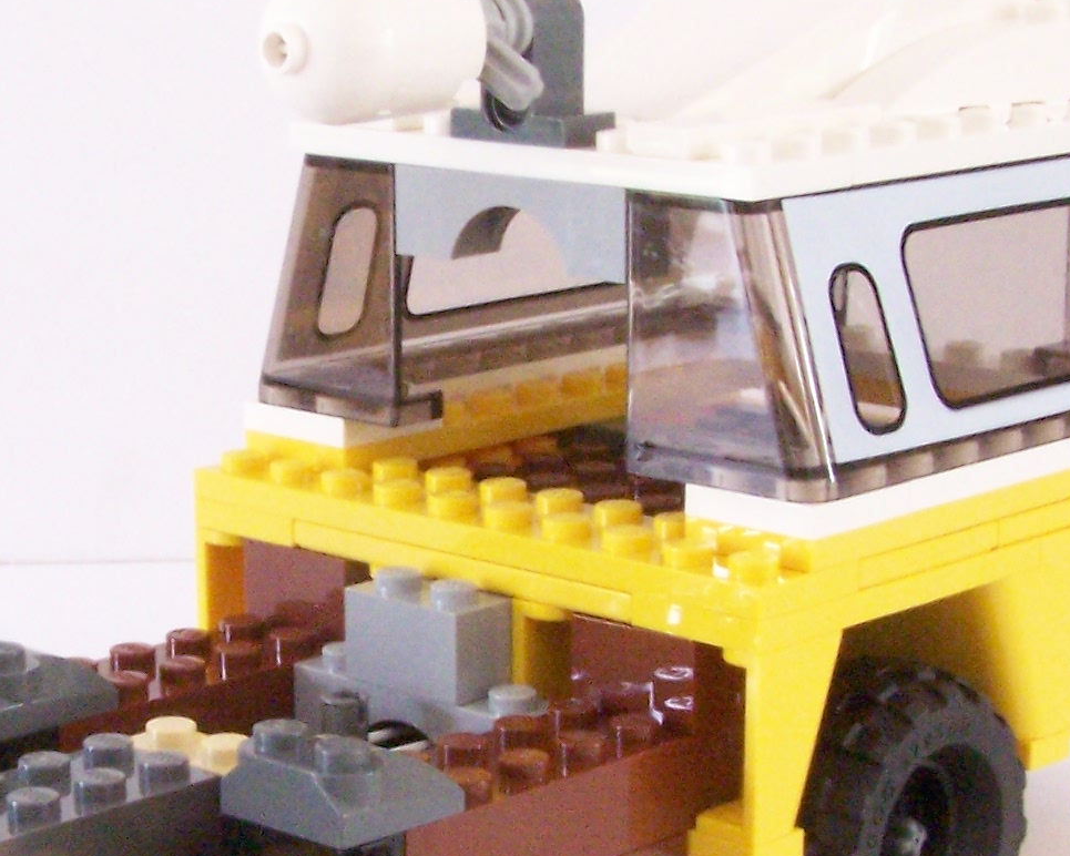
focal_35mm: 99
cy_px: 577
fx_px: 3135
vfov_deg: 15.5
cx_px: 327
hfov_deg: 19.3
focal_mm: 6.3
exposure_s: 1/8
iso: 400
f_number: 8
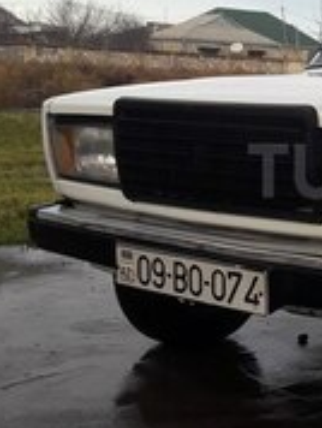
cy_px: 171
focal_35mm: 78
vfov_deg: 24.9
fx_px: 965
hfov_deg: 17.6
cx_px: 433
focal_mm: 3.7
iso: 40
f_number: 1.9
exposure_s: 1/303
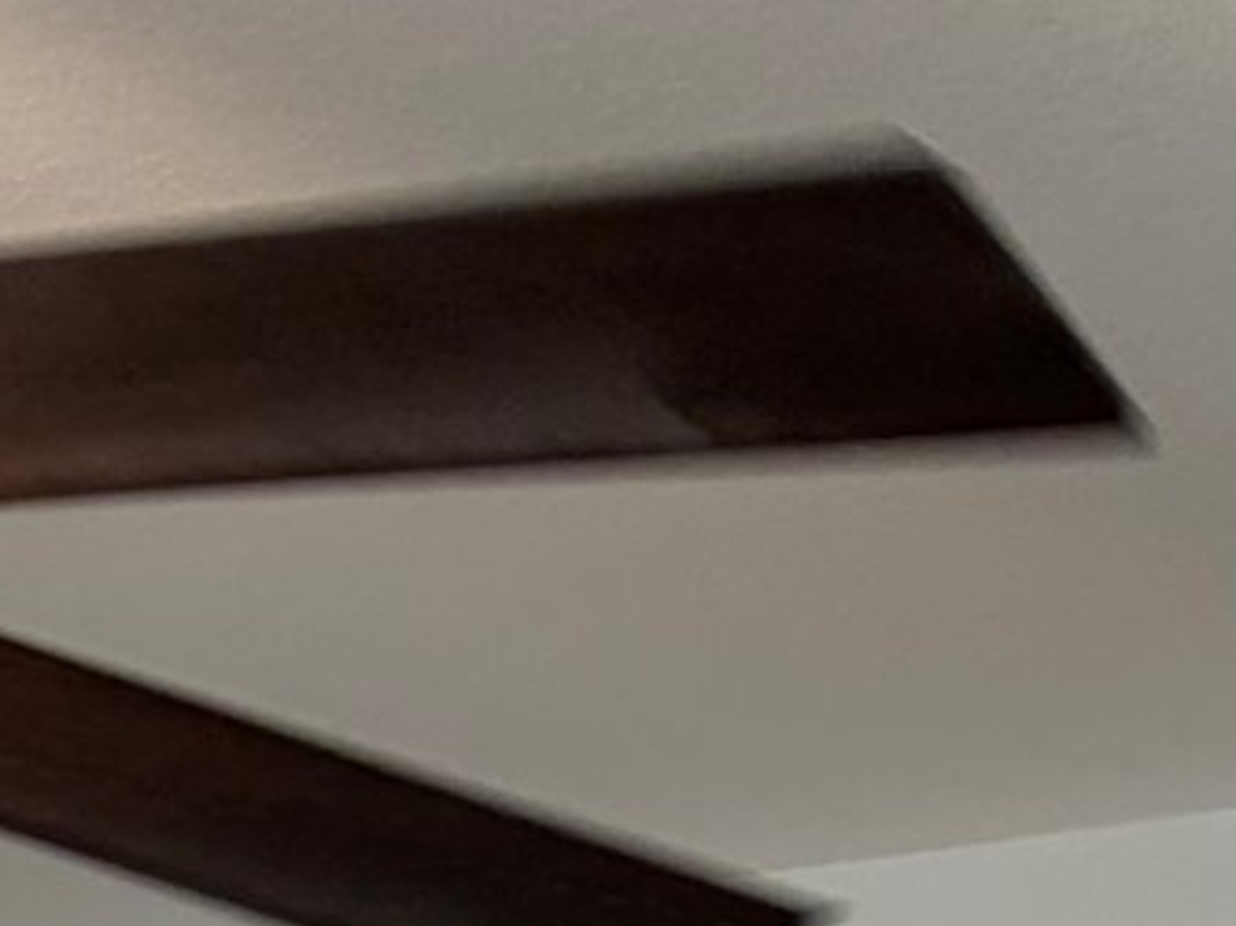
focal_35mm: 159
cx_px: 823
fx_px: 5675
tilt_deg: -1.8
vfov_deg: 8.4
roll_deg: -3.9
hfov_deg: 12.4
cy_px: 2394
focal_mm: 5.96
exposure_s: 1/131
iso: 125
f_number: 1.6
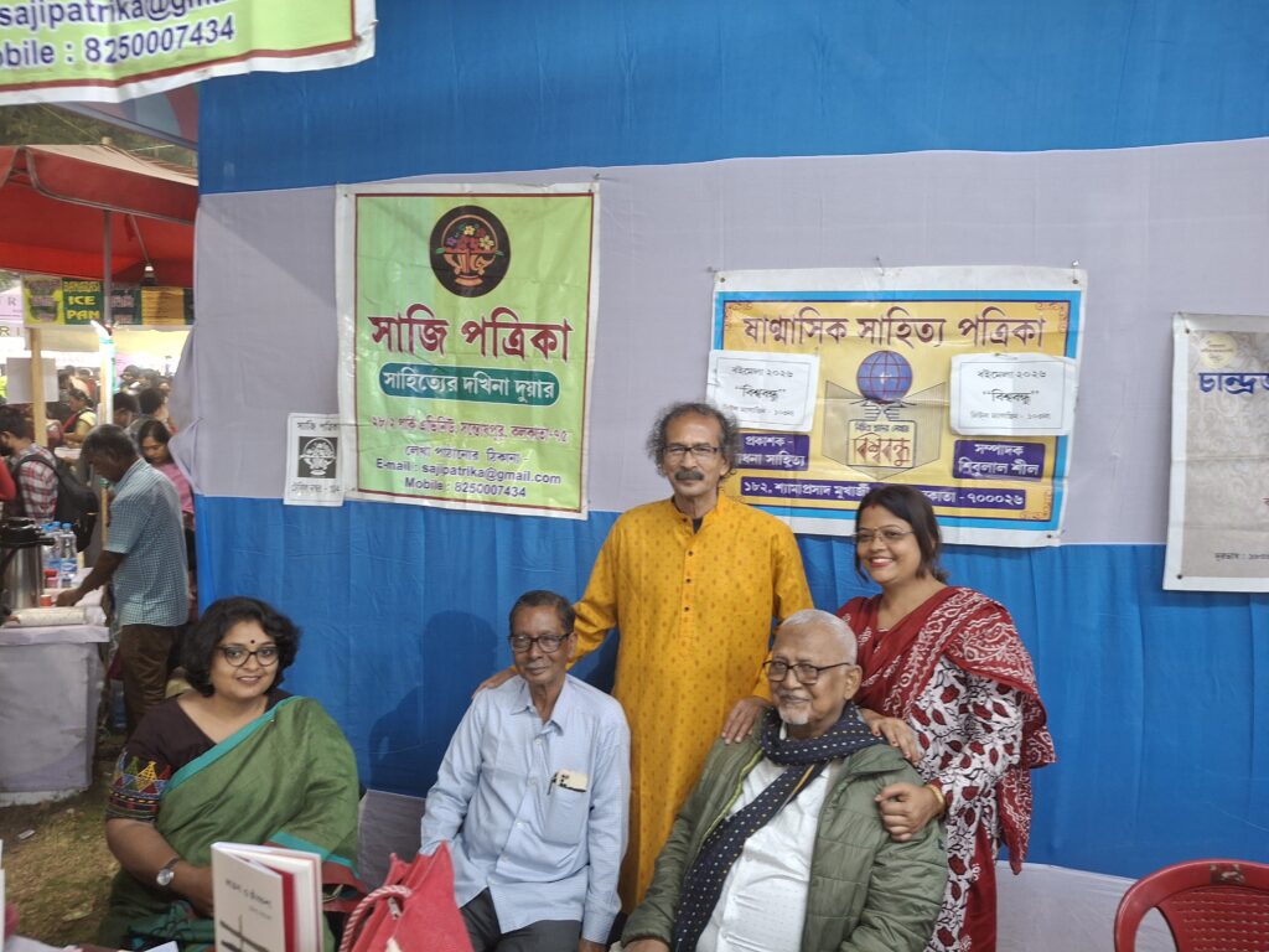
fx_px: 916
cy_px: 476
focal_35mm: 25
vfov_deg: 54.9
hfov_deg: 69.4
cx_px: 634
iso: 200
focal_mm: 4.69
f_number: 1.8
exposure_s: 1/33
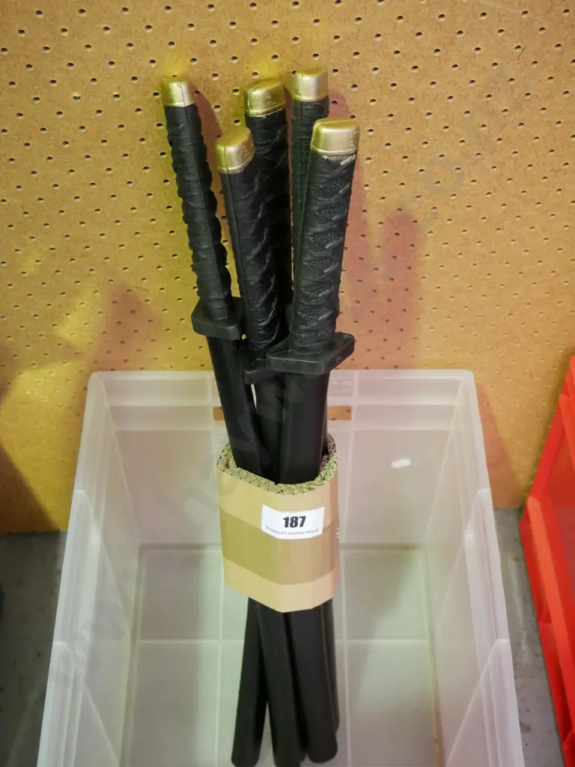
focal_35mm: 46
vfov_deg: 41.2
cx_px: 288
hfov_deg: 31.5
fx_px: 1019
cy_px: 384
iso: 3200
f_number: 4.3
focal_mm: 23
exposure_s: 1/25
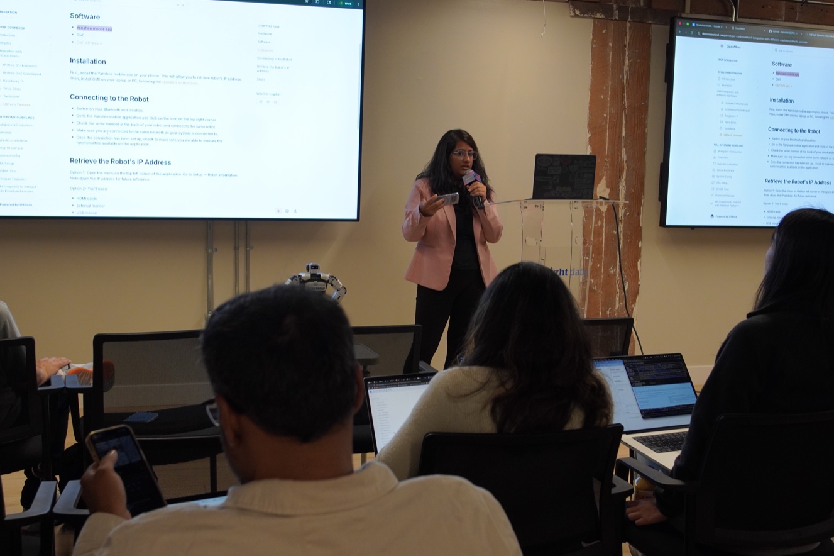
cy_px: 267
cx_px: 442
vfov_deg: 32.2
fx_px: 964
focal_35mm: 42
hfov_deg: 46.8
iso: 1000
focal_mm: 23
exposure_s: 1/160
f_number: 4
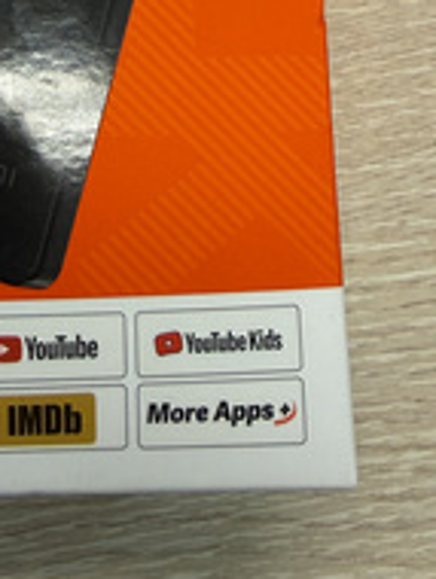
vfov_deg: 27.4
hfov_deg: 22.3
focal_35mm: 63
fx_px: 1056
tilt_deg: -80.5
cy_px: -94
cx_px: -17
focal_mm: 2.22
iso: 100
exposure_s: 1/100
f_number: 2.2
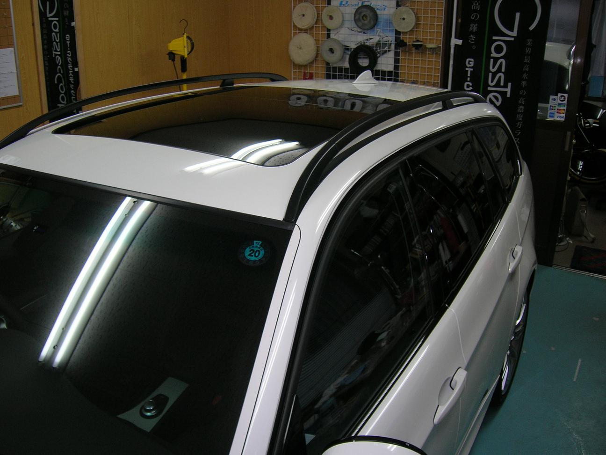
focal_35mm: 34
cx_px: 303
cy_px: 228
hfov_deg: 54.0
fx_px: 595
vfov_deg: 41.8
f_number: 2.9
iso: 50
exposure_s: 1/30
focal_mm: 5.7
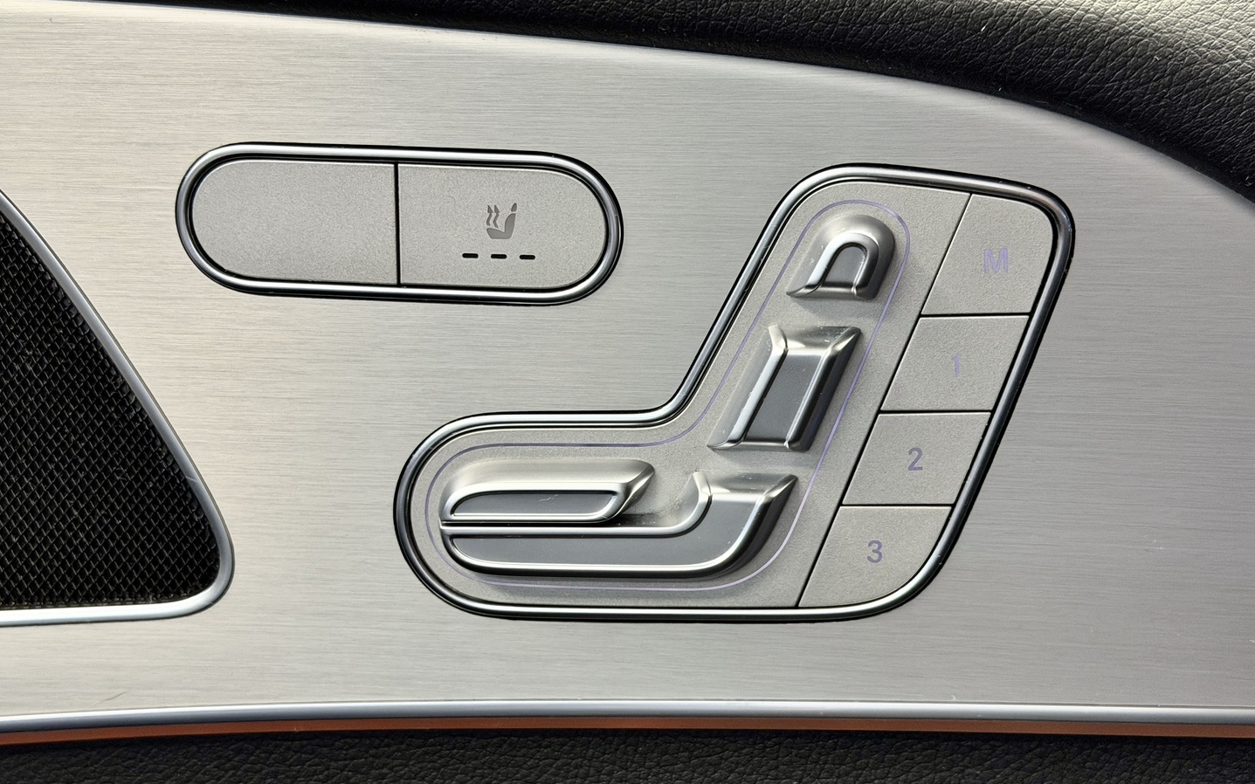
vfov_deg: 25.3
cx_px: 627
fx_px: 1744
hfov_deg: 39.6
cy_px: 460
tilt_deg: -16.2
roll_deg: -1.0
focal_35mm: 51
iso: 250
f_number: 1.78
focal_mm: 6.76
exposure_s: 1/53
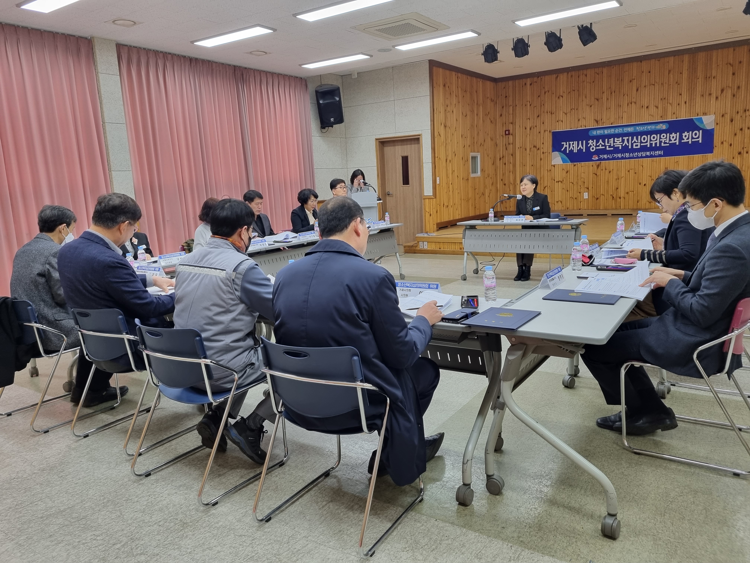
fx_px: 563
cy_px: 282
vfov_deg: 53.1
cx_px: 375
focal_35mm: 26
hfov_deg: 67.3
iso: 250
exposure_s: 1/120
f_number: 1.8
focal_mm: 5.4
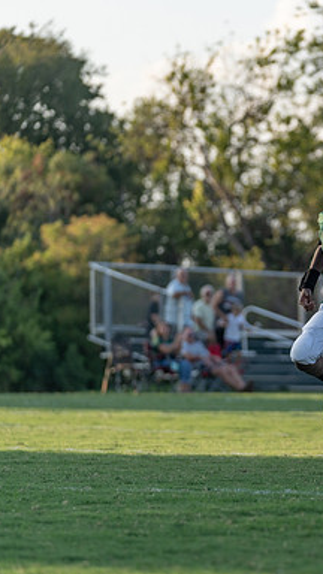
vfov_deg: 10.6
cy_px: 288
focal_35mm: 204
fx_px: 3106
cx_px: 330
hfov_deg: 5.9
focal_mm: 129
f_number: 2.8
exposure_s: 1/2000
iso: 160
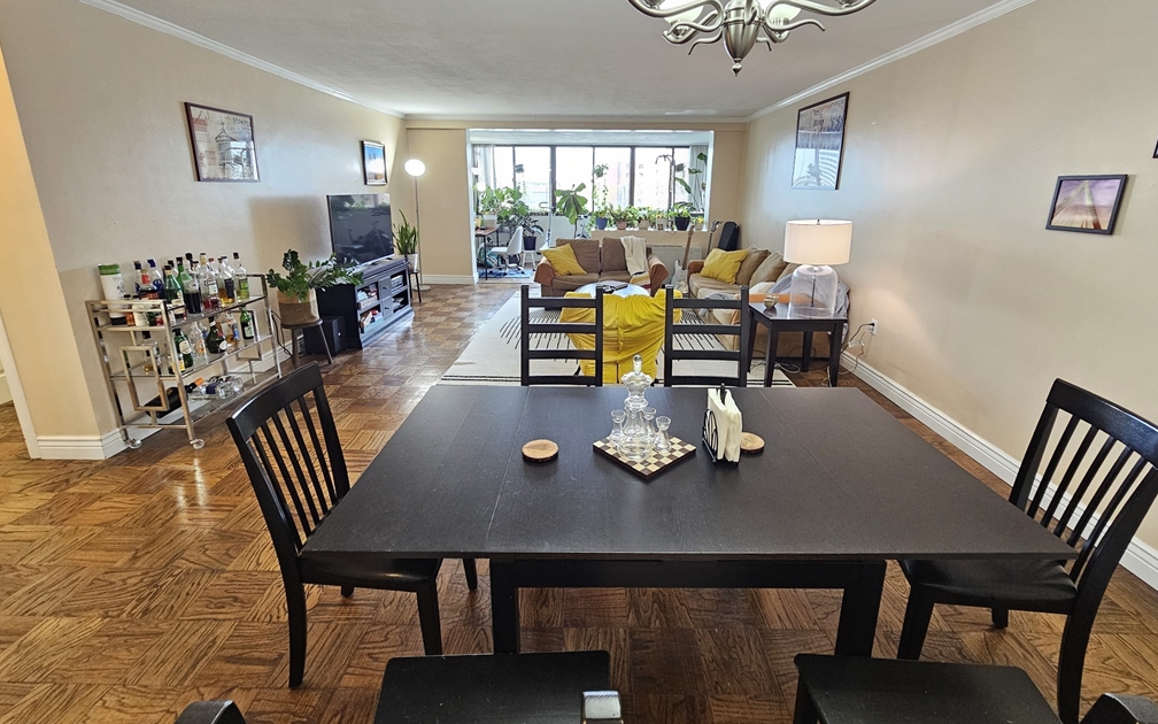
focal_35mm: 14
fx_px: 442
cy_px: 307
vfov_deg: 78.1
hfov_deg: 105.3
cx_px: 584
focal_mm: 2.2
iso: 320
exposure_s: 1/40
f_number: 2.2
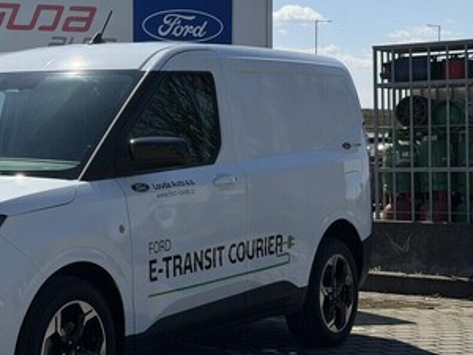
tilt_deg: -0.9
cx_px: 57
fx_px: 1202
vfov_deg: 16.8
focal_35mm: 88
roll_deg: +0.8
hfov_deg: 21.8
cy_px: 155
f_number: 1.78
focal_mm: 6.76
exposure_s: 1/9901
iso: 64
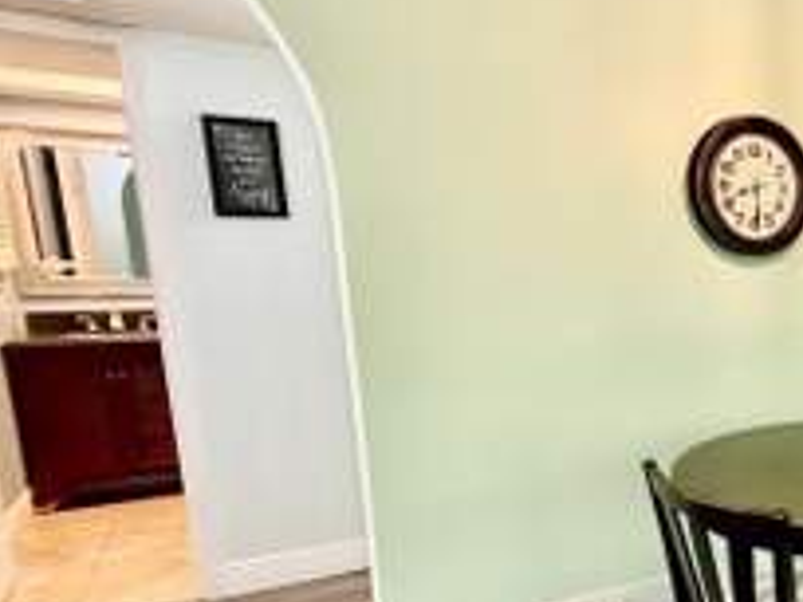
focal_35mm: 33
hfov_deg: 43.3
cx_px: 878
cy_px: 393
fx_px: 766
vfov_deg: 42.5
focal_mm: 2.22
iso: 640
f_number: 2.2
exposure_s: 1/60
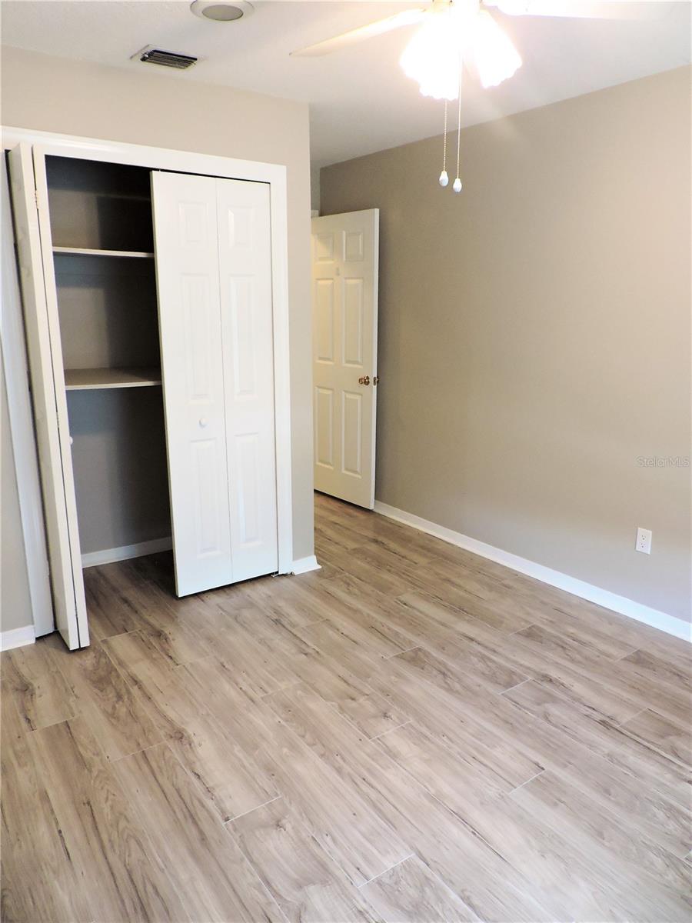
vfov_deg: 71.6
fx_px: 640
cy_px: 462
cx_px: 346
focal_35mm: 24
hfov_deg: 56.8
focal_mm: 4.3
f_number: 3
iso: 400
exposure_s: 1/25
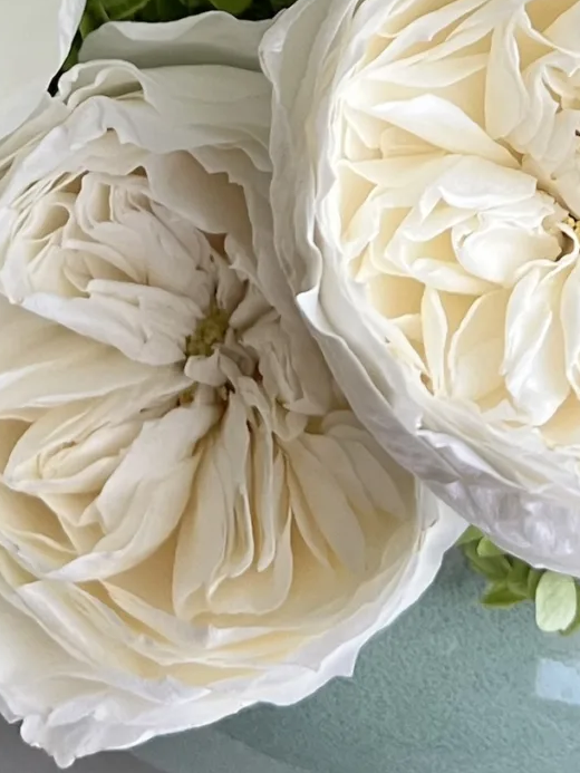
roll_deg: +0.4
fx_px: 2144
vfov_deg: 18.4
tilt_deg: -21.6
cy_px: -351
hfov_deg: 15.4
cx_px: 419
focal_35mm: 96
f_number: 1.5
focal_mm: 5.7
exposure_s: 1/99
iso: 125
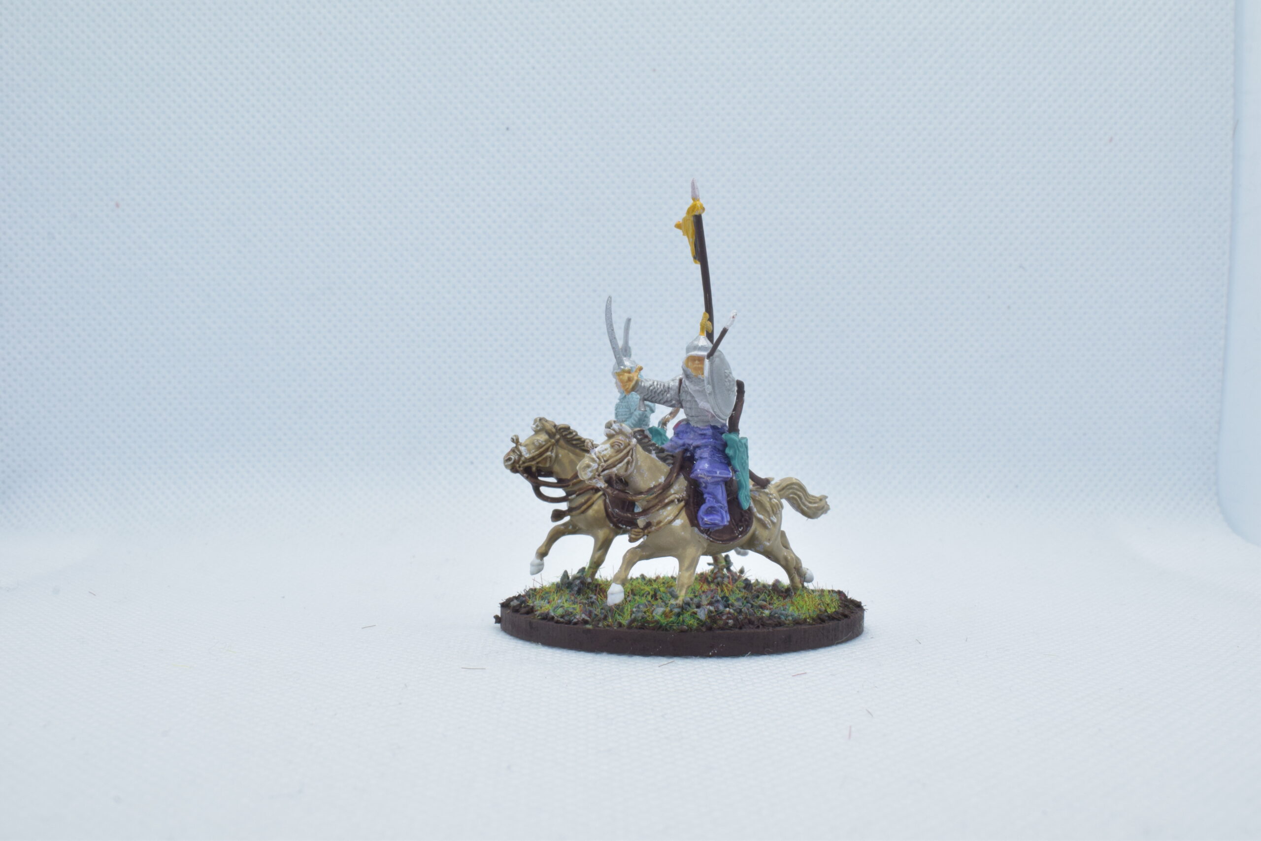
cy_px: 420
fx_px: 1419
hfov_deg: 47.9
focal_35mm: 40
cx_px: 630
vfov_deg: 33.0
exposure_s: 1/60
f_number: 22
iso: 800
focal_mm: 27
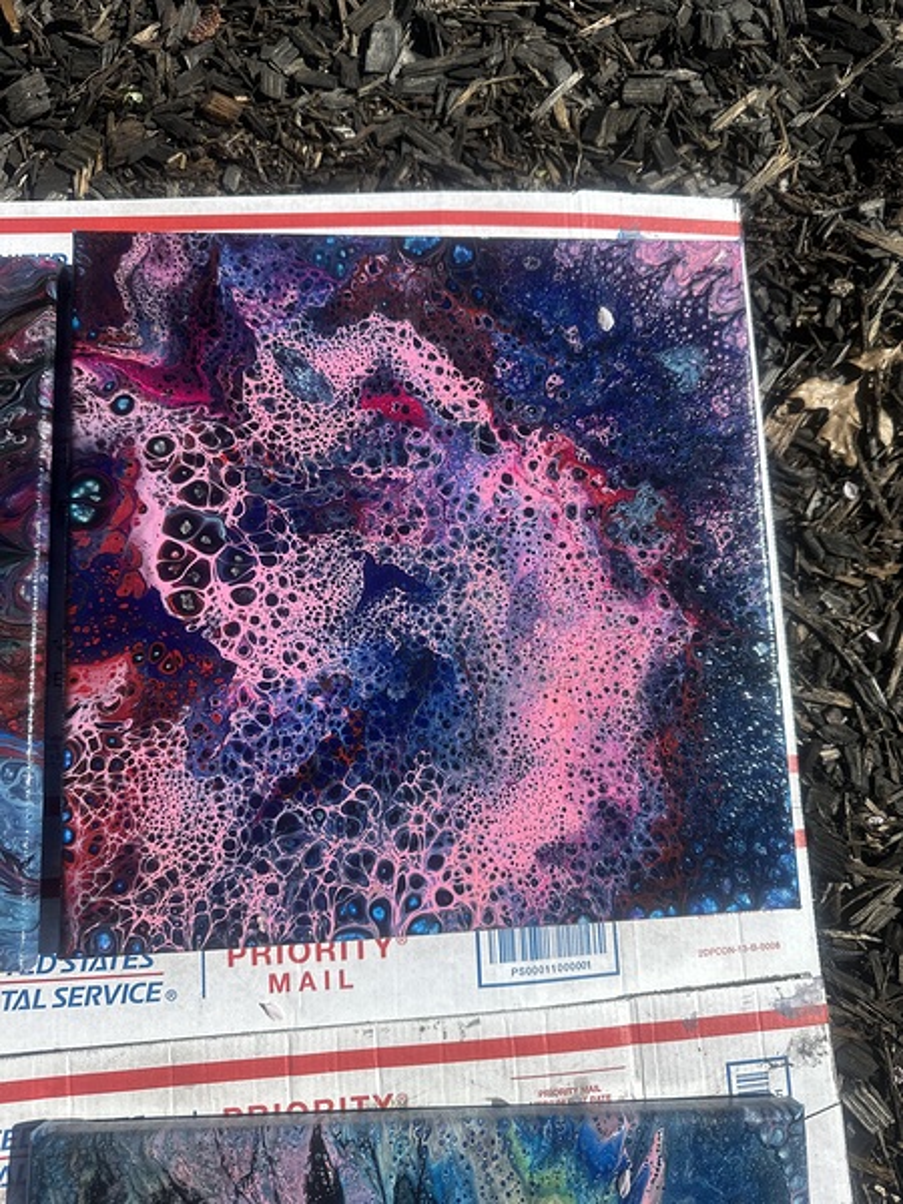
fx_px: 835
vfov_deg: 71.6
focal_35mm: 24
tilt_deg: -76.6
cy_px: 602
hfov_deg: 56.8
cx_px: 452
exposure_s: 1/6211
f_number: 1.78
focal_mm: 6.86
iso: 80
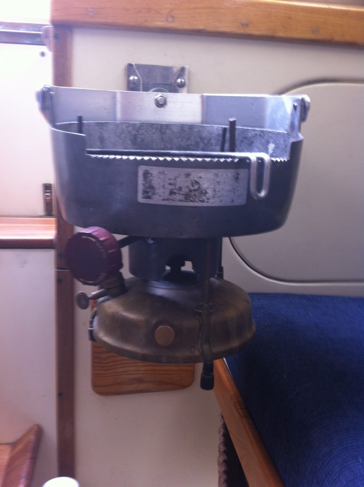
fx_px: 492
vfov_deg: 52.7
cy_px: 244
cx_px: 182
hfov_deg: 40.6
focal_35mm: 35
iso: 80
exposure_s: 1/17
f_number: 2.8
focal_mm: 3.85
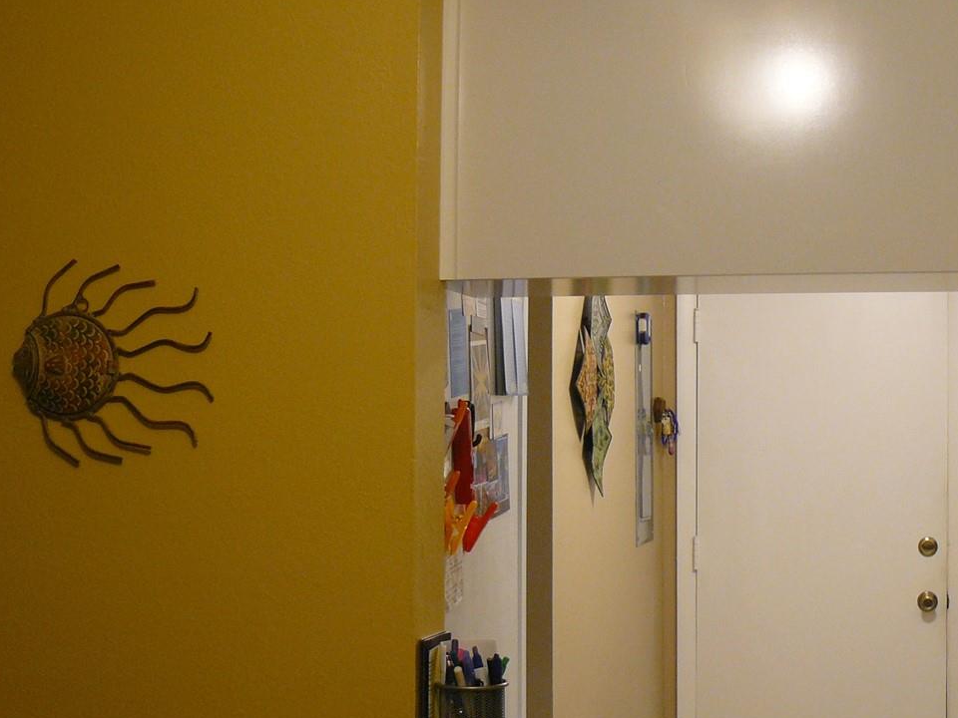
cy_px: 420
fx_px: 1661
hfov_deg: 31.5
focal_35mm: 60
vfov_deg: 24.4
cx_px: 741
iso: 160
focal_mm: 6
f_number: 2.8
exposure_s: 1/30
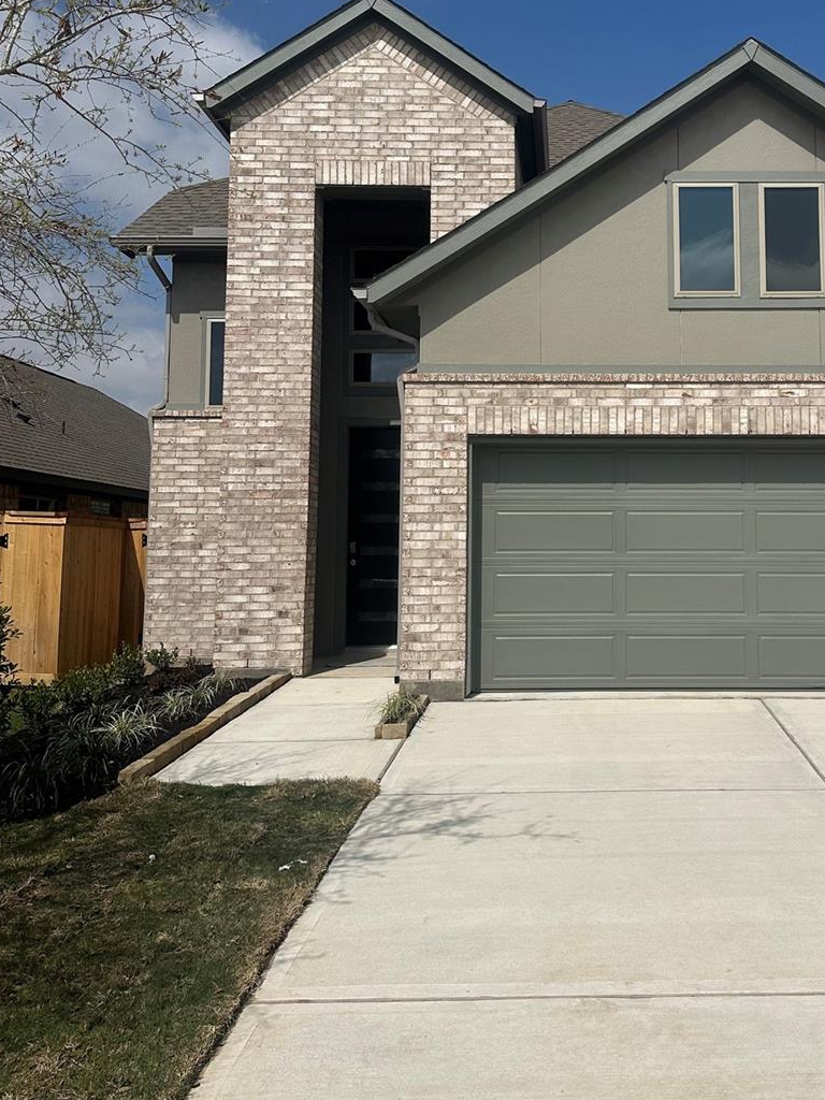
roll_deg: +0.5
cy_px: 436
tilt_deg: +8.6
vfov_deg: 51.0
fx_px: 1144
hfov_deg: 38.7
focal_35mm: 36
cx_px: 611
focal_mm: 6.86
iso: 80
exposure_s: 1/12048
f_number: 1.78
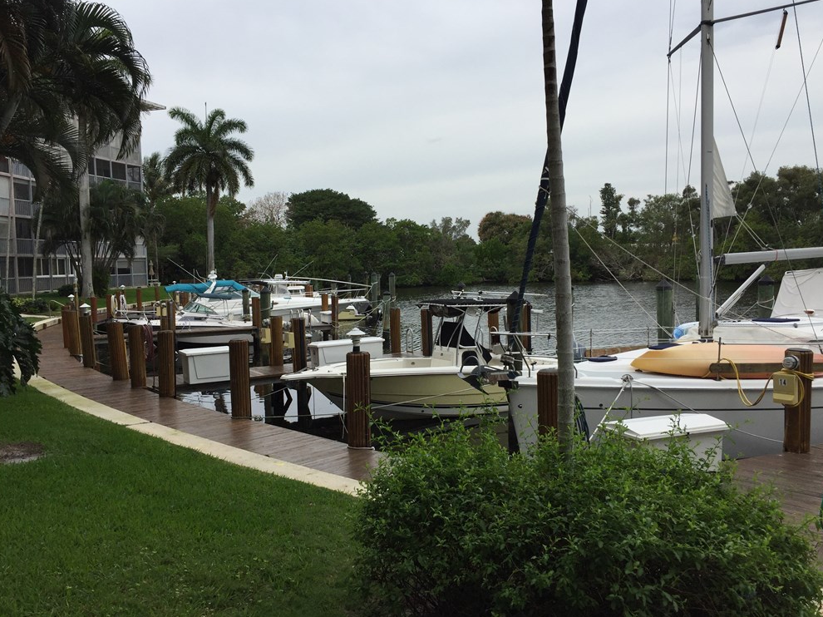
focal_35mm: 30
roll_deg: +1.4
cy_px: 308
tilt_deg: -3.3
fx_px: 713
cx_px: 419
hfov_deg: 60.0
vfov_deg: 46.8
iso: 32
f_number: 2.2
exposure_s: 1/2639
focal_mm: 4.15
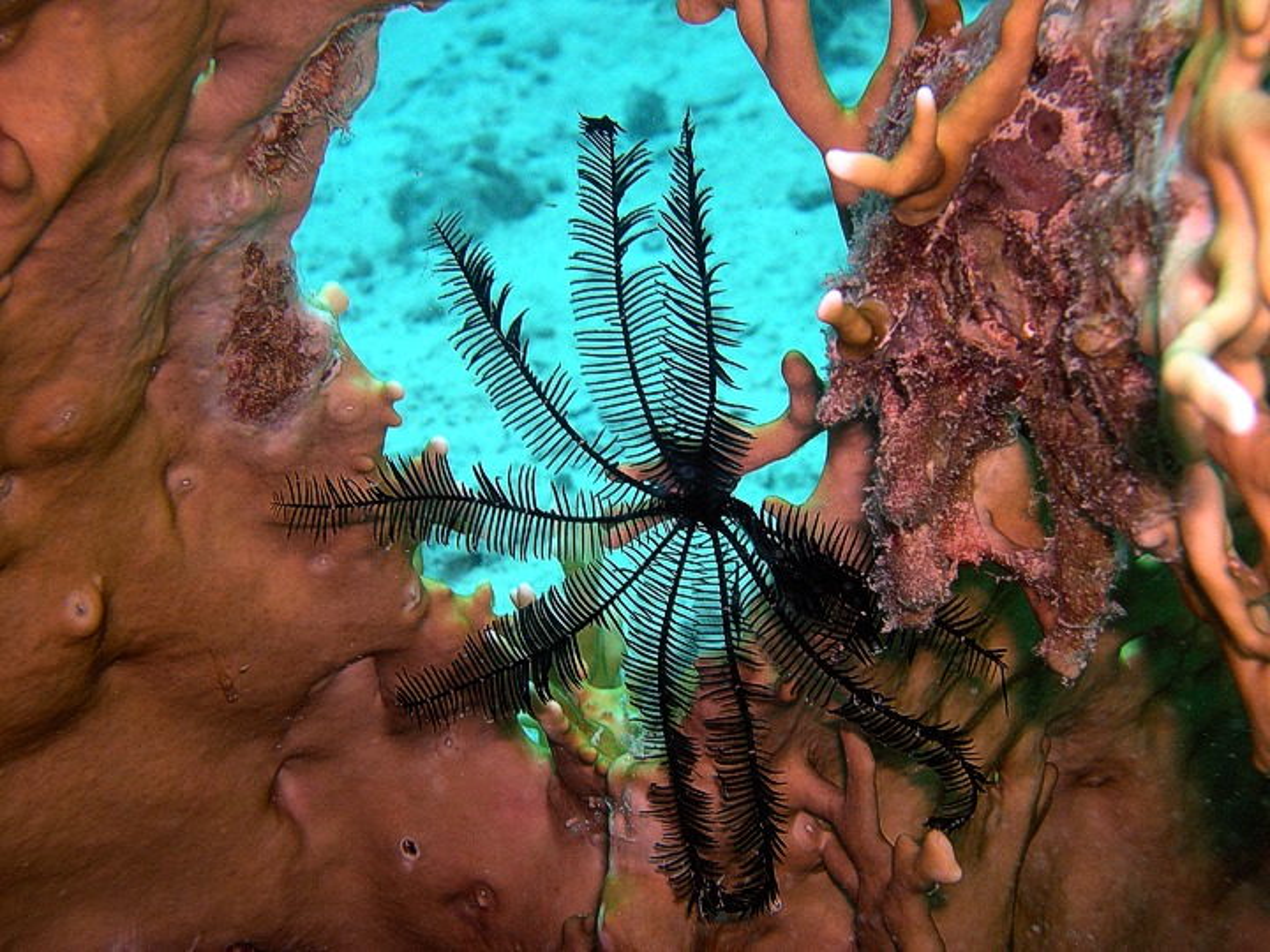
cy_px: 476
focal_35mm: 57
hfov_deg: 33.8
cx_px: 635
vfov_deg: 25.7
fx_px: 2091
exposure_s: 1/33.4
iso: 100
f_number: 9.2
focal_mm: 12.2
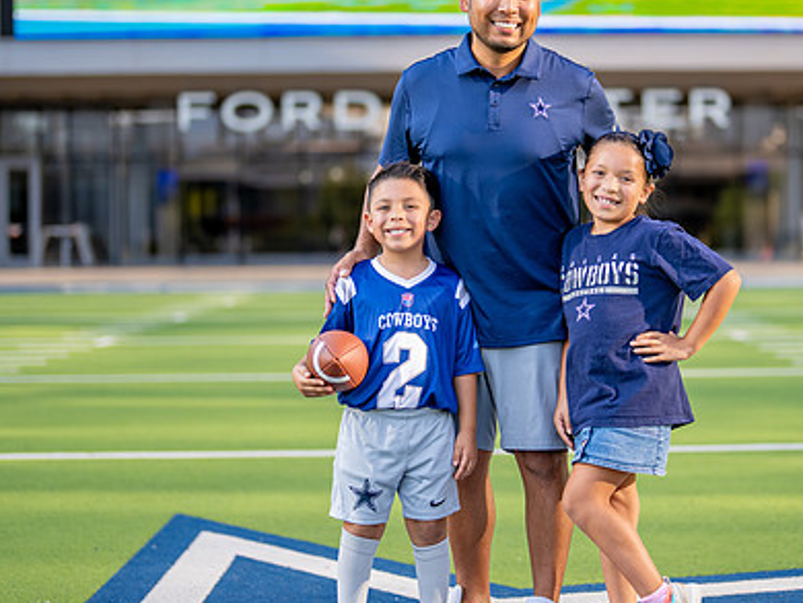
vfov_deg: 16.4
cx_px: 543
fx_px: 2089
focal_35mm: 90
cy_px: 268
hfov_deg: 21.7
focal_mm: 50
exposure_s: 1/3200
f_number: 1.2
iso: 125
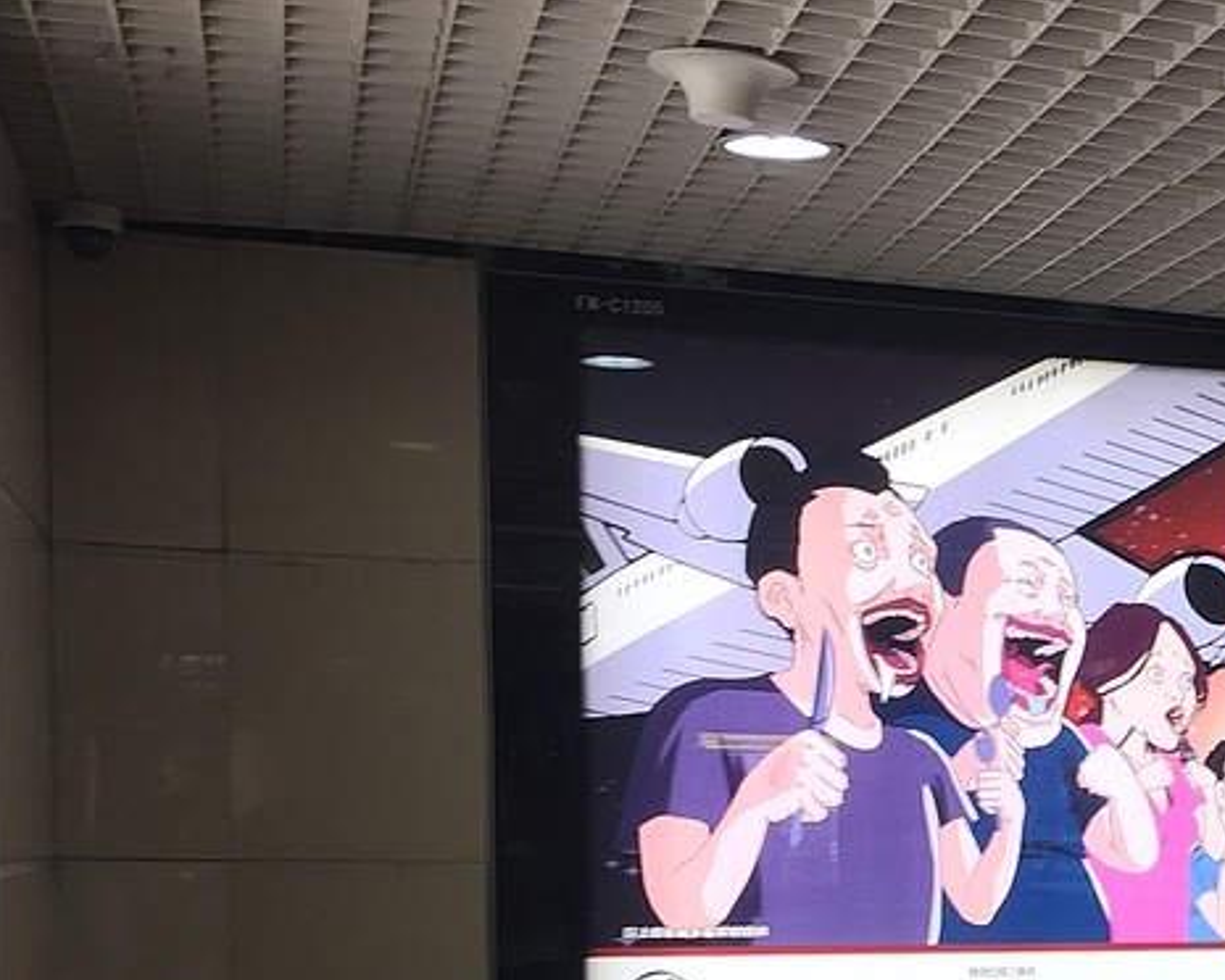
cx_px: 1549
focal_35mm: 78
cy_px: 1051
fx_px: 2828
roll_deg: -0.5
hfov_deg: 22.2
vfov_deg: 18.9
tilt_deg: -3.0
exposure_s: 1/30
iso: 32
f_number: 2.2
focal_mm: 4.15
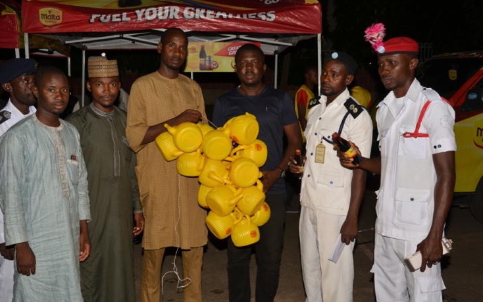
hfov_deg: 47.6
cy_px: 147
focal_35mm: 42
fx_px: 547
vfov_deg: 30.9
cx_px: 234
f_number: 5.6
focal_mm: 25
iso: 400
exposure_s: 1/60
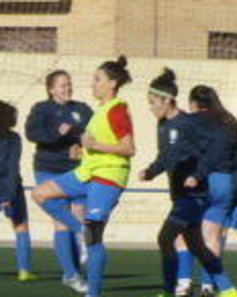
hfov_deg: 3.1
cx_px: -4
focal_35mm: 507
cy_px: 199
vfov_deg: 3.8
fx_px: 4445
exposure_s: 1/800
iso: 80
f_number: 5.2
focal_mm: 22.2
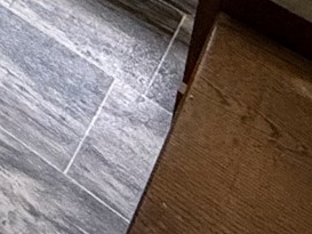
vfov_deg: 9.0
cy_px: -604
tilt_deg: -14.2
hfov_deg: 14.8
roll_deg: -0.7
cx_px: -336
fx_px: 947
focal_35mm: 105
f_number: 2.2
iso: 320
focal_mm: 2.22
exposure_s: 1/120
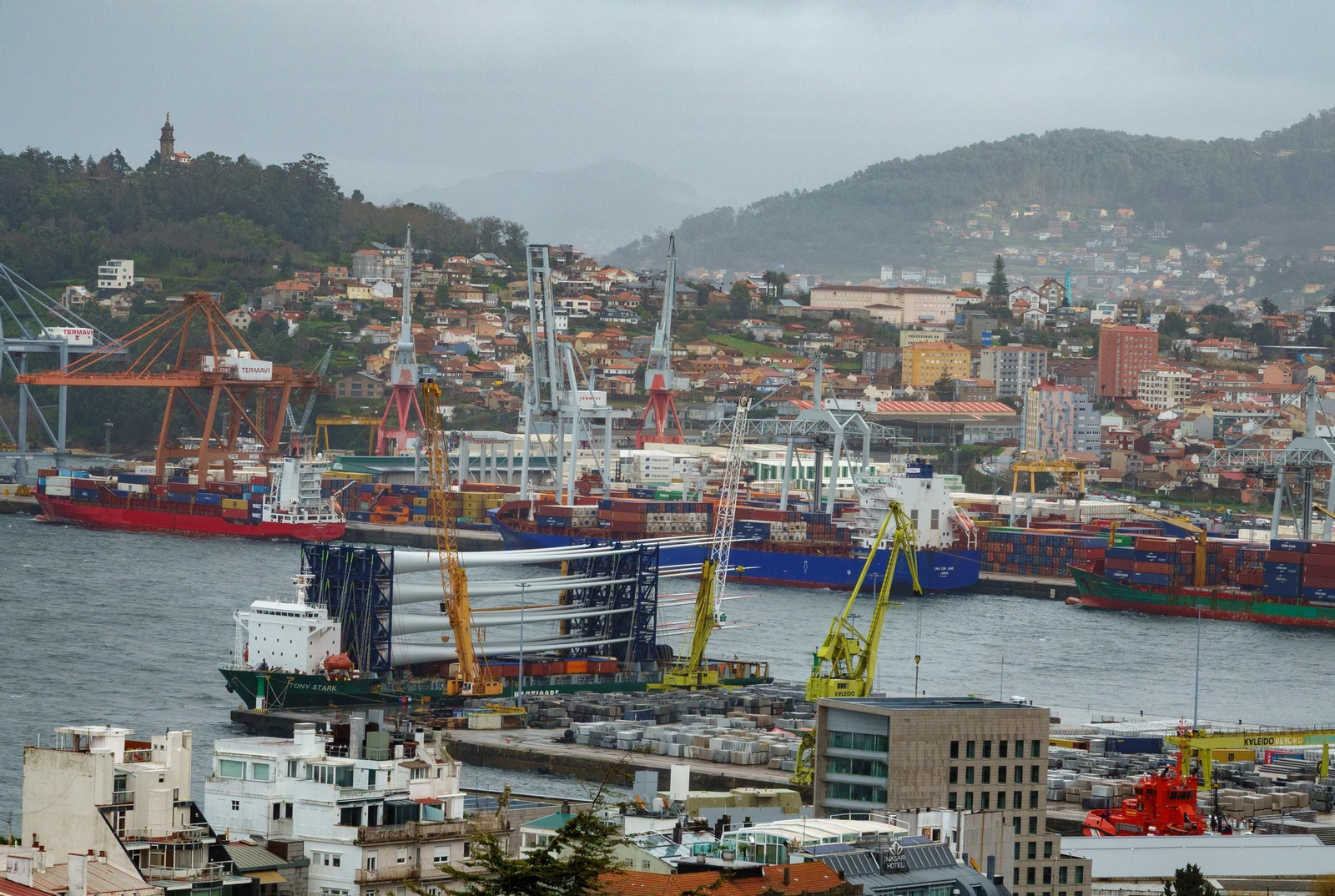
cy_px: 448
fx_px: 5165
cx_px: 668
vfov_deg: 9.9
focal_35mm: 139
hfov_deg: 14.7
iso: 100
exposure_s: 1/250
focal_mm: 51.14
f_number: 5
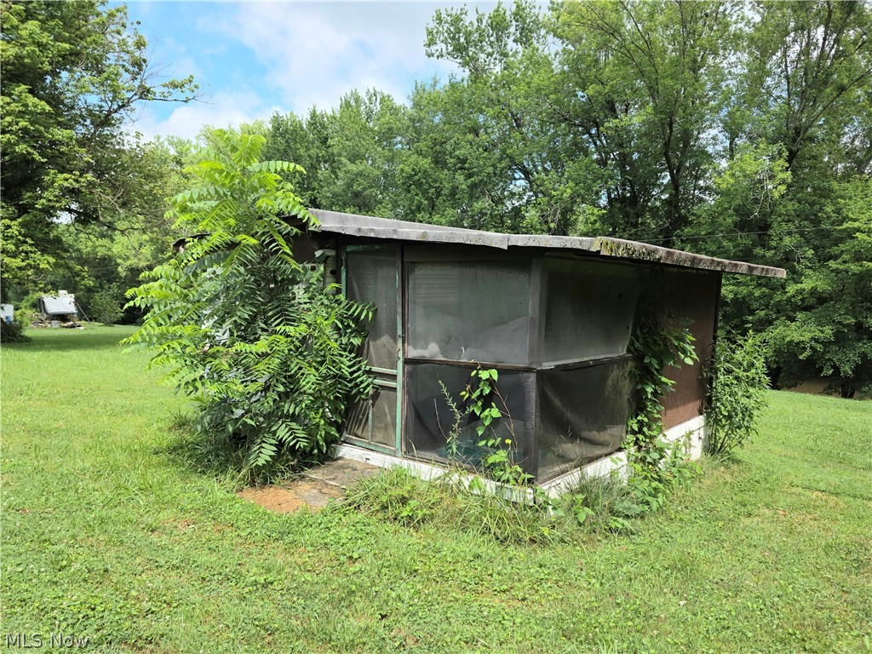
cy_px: 327
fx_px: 579
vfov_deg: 58.9
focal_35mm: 23
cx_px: 436
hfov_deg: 73.9
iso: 80
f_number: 1.7
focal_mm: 6.3
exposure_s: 1/3333
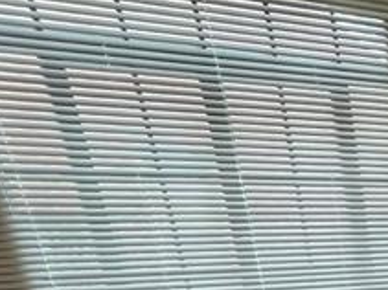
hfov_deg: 23.4
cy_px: 655
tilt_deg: -30.6
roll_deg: -0.2
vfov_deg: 15.5
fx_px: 706
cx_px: 611
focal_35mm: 63
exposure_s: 1/120
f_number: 1.8
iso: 125
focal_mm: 1.57
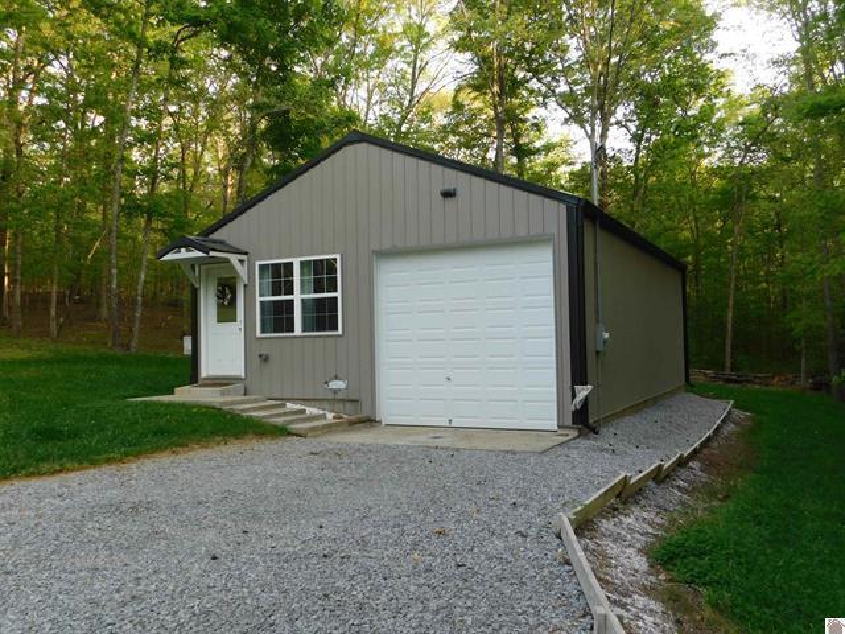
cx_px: 422
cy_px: 317
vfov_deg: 46.8
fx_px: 732
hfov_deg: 60.0
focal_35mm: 30
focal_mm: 5.3
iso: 125
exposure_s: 1/125
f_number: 3.2
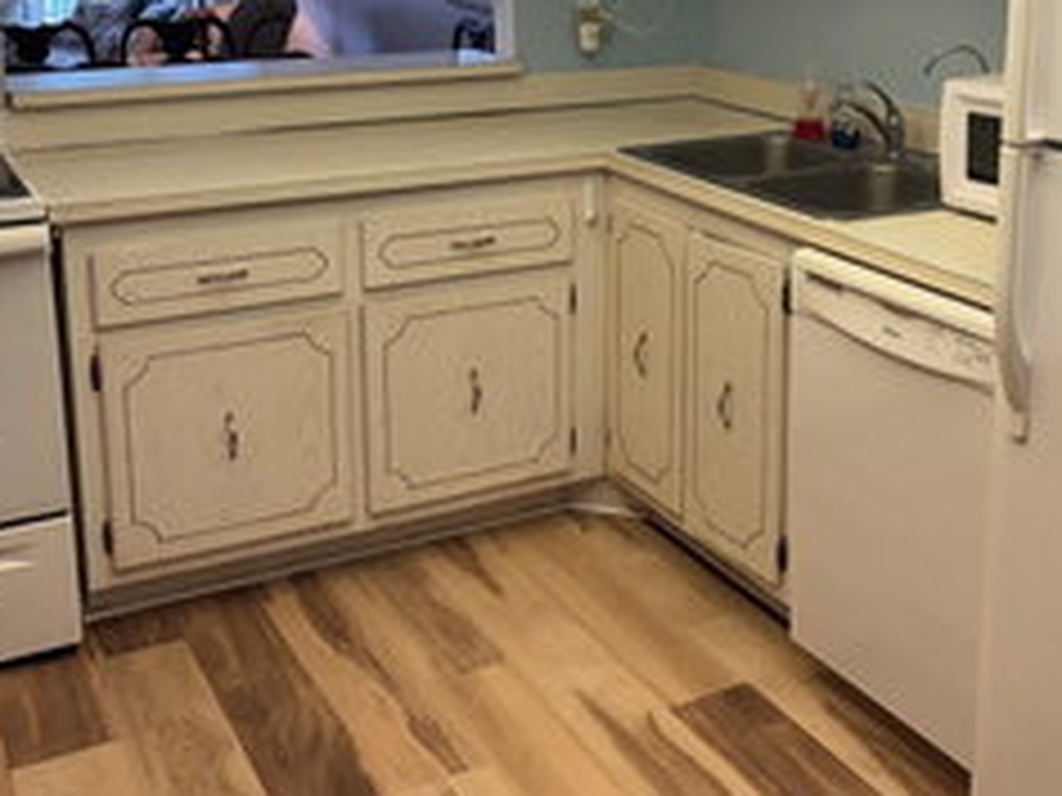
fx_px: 1442
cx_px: 641
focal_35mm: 47
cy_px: 175
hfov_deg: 40.2
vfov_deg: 30.2
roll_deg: +0.3
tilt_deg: -12.3
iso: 100
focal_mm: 5.96
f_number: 1.6
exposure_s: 1/120
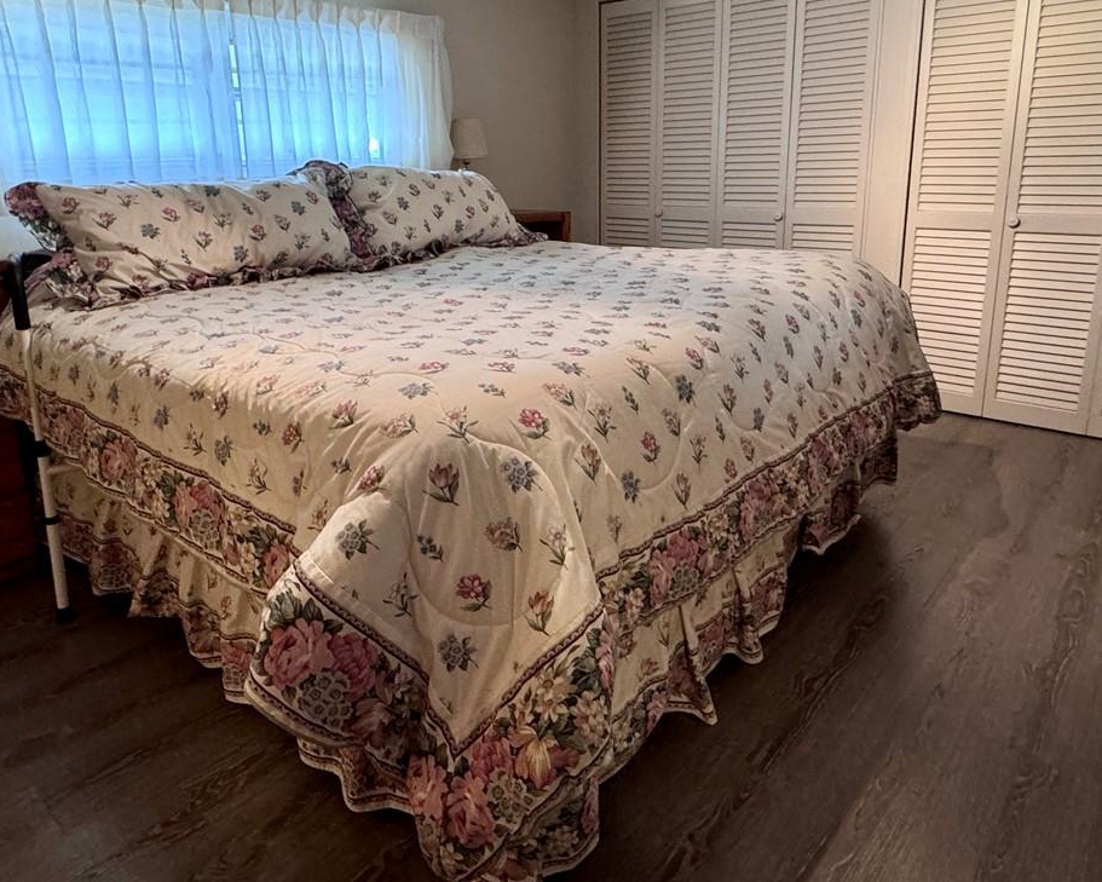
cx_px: 518
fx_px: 783
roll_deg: +1.1
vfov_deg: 58.2
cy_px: 340
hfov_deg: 70.2
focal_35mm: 24
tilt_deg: -12.7
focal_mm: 2.22
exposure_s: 1/60
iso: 320
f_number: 2.2
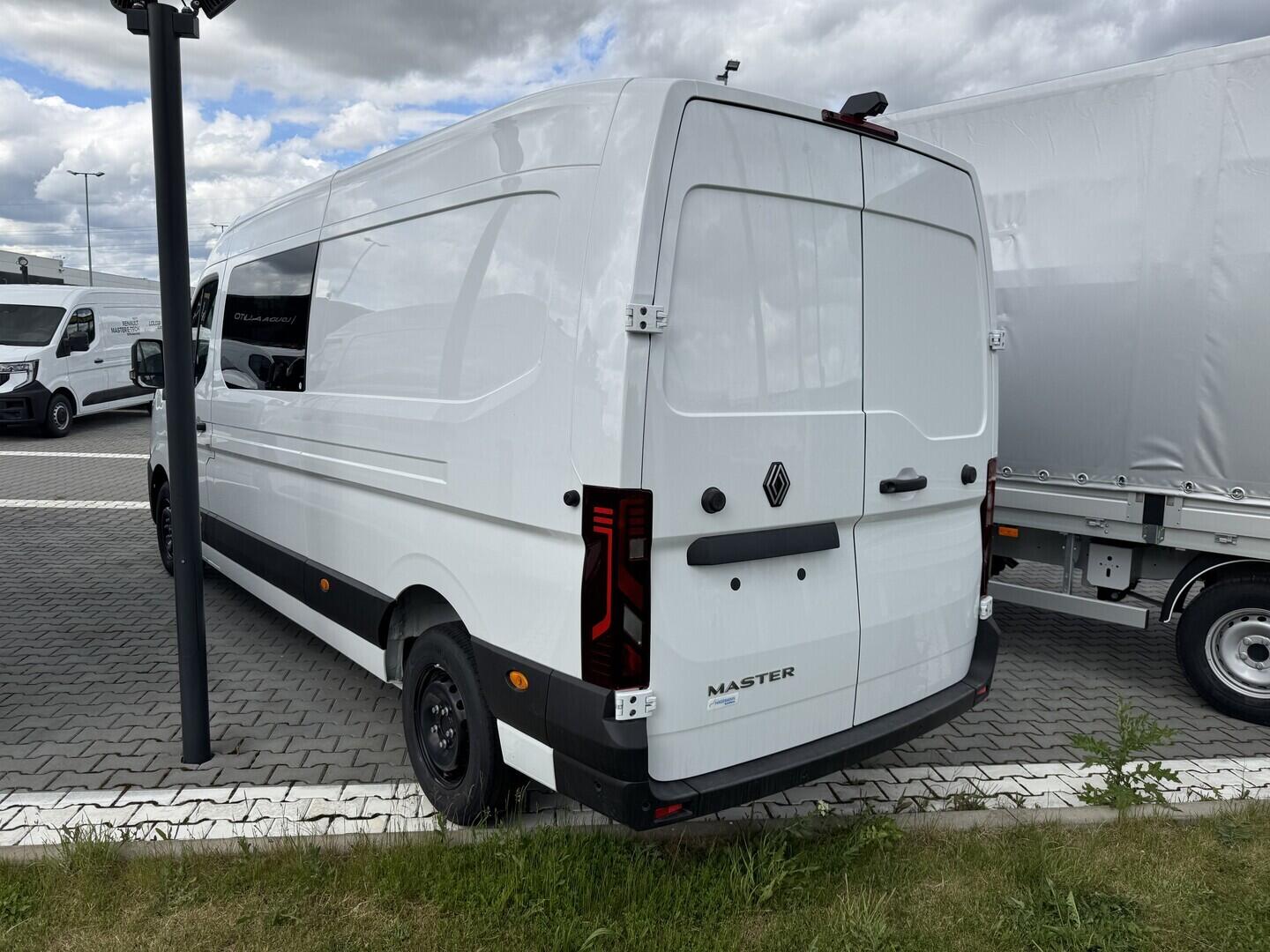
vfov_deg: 56.8
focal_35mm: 24
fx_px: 881
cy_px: 476
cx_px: 635
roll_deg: -1.1
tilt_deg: -9.6
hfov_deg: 71.6
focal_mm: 6.76
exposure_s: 1/4310
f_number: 1.78
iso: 80
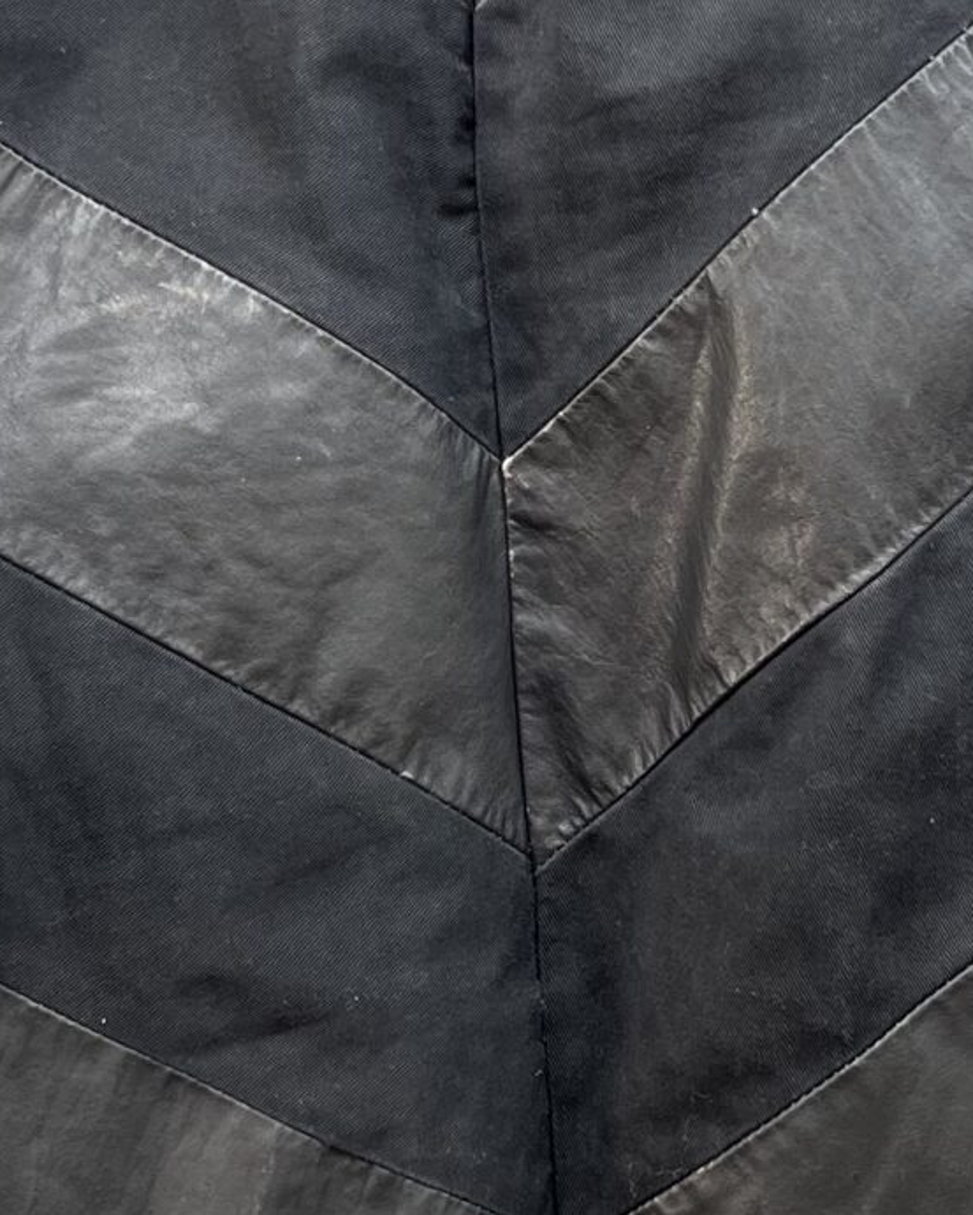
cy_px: 529
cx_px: 487
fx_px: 3383
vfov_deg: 20.4
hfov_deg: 16.4
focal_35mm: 94
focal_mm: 5.7
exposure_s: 1/121
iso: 64
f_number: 1.5
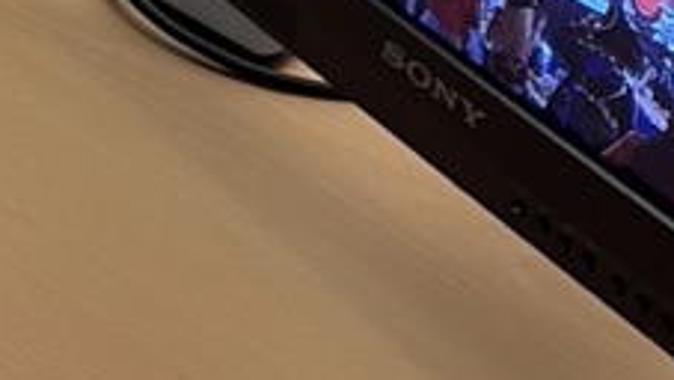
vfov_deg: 9.0
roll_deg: -10.9
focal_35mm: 128
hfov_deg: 16.7
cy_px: -371
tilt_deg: -26.4
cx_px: 180
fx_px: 2289
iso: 125
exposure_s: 1/51
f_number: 1.6
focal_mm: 4.2
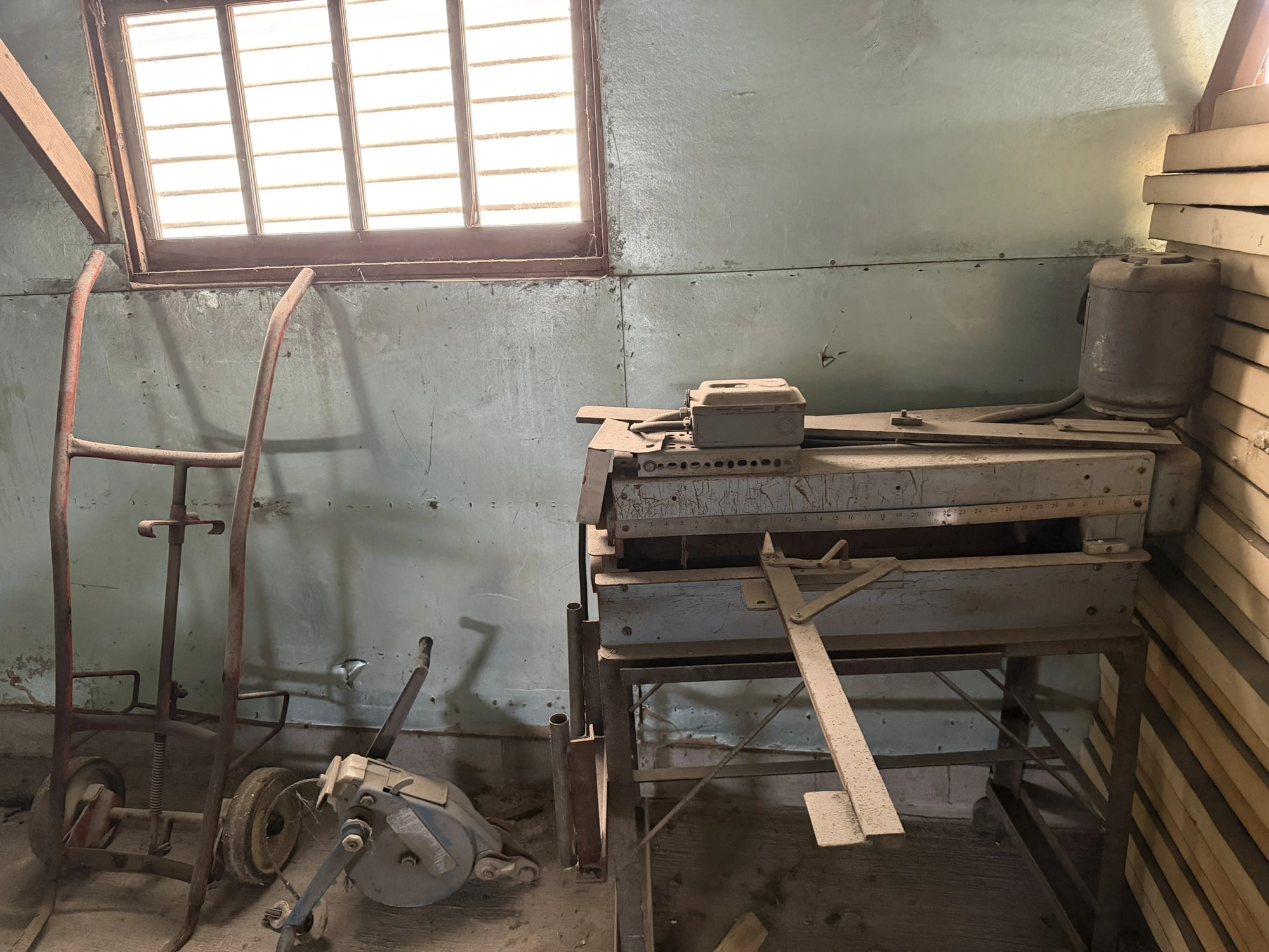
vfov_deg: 56.8
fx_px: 880
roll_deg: +3.2
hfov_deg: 71.6
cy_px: 476
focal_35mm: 24
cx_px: 634
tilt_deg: -15.7
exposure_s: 1/40
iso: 1000
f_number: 1.78
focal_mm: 6.76
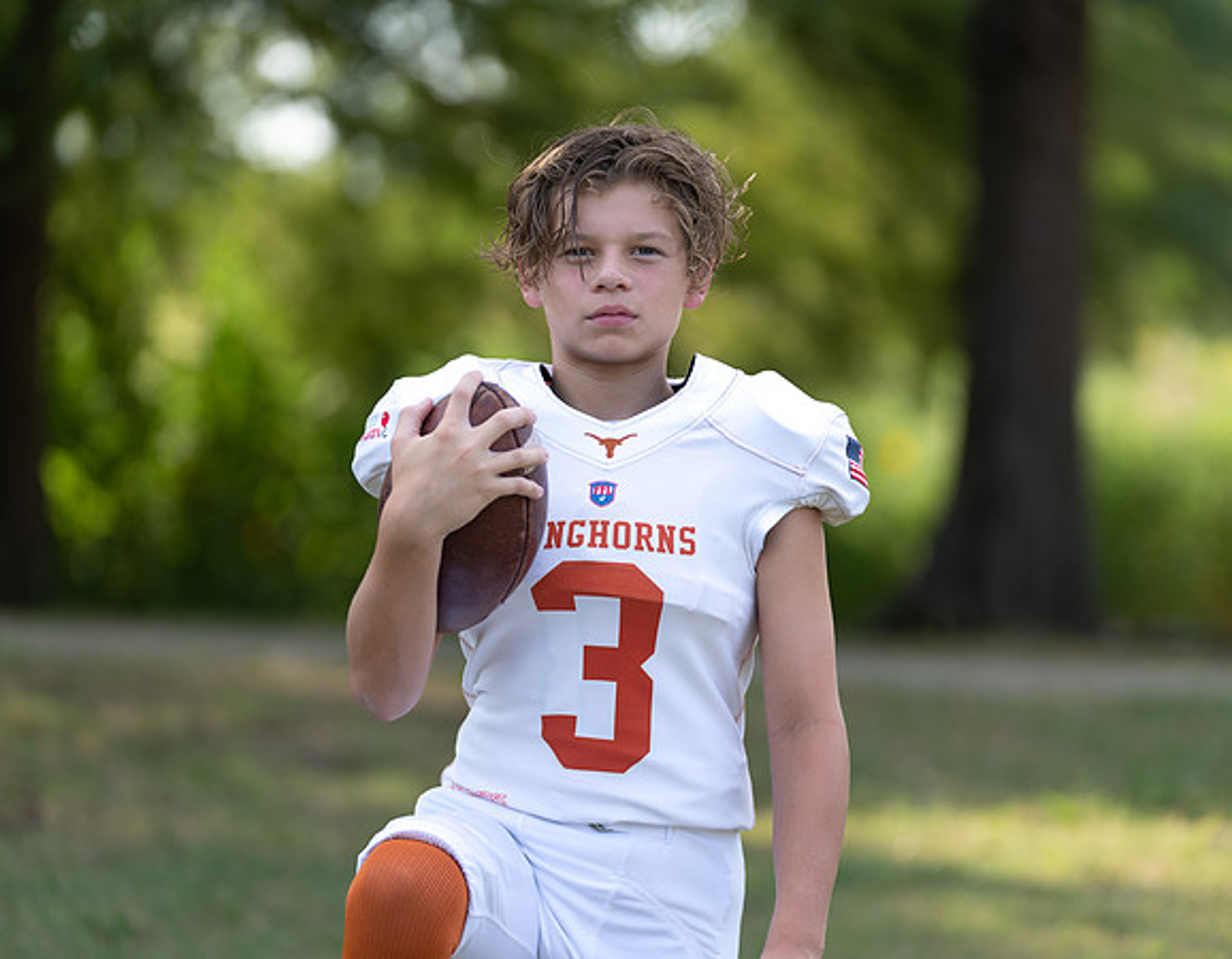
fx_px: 6662
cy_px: 484
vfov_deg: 8.2
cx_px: 677
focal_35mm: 185
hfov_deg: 10.6
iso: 100
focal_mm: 142
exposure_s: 1/400
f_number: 2.8
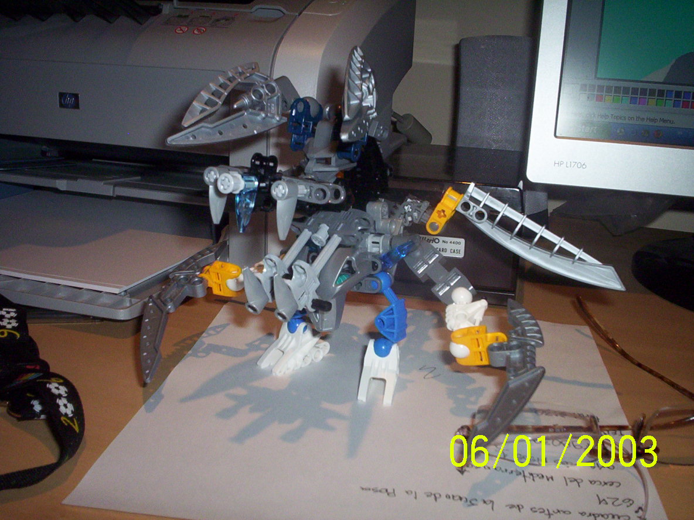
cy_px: 260
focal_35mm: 38
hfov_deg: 49.0
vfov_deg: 37.7
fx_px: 762
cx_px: 347
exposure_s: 1/60
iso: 140
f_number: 4.5
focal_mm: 4.99
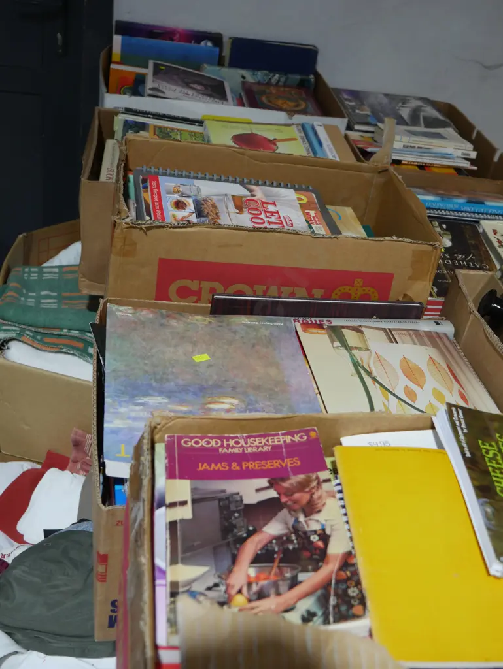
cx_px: 252
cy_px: 334
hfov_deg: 36.0
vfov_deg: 46.8
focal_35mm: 40
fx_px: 774
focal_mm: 20
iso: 320
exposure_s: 1/60
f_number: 4.5
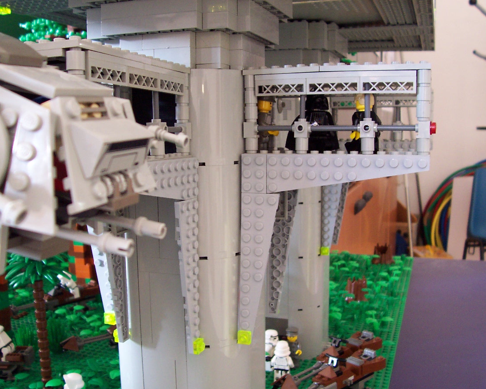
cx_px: 243
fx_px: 561
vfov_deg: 38.2
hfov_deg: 46.8
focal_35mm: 39
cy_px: 195
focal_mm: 5.6
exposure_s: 1/8
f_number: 2.8
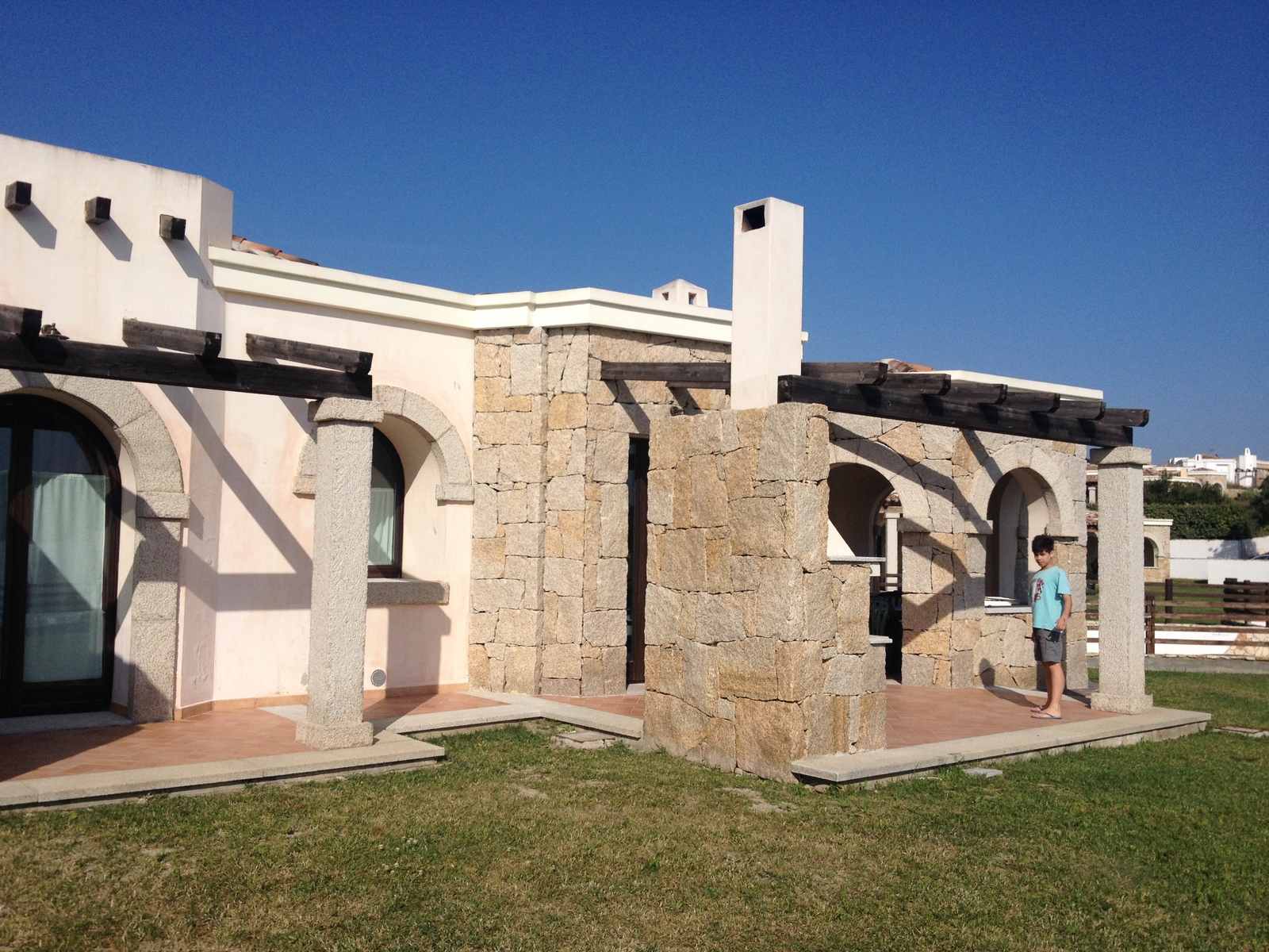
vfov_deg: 40.7
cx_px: 634
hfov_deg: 52.6
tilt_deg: +1.0
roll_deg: -1.1
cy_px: 476
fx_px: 1283
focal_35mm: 35
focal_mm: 4.28
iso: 50
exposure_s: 1/3953
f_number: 2.4
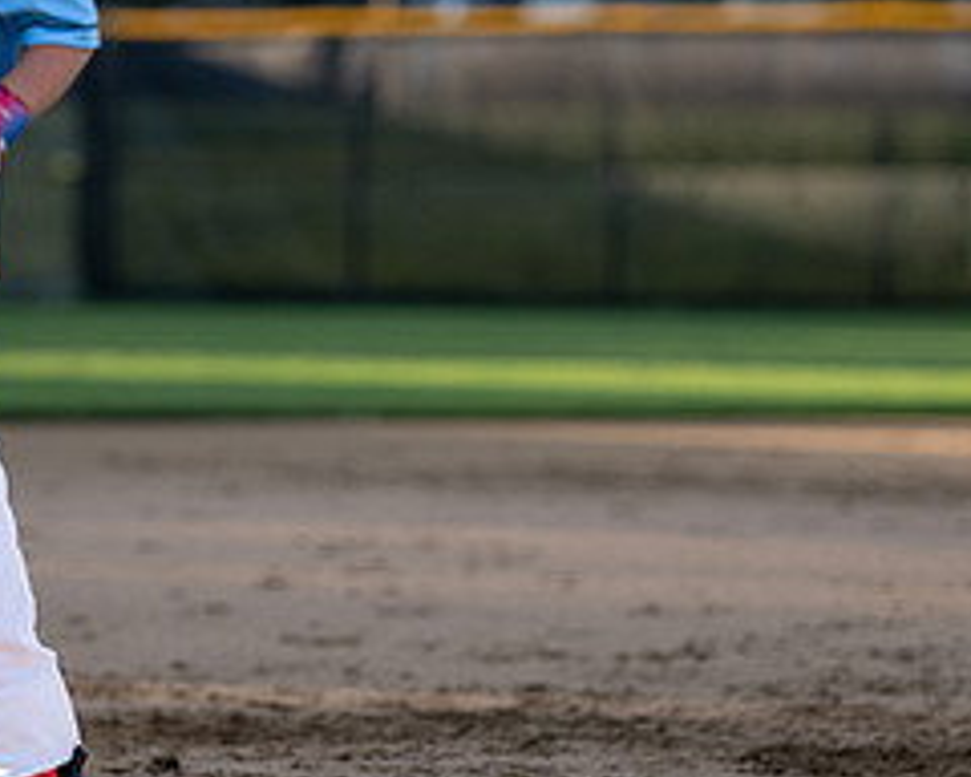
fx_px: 9369
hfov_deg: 5.9
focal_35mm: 326
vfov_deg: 4.7
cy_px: 104
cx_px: -259
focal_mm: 108
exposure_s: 1/2500
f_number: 2.8
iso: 320
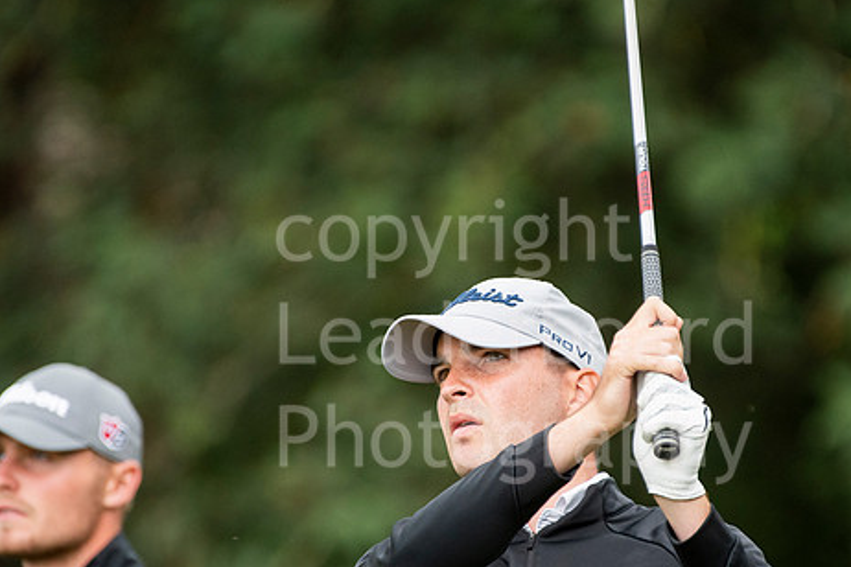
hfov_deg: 2.2
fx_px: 22266
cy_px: 351
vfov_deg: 1.5
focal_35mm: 942
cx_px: 518
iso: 1000
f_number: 5.6
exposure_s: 1/1250
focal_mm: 500
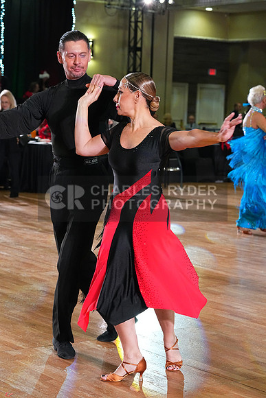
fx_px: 975
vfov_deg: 23.1
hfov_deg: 15.5
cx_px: 133
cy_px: 199
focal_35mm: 88
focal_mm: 88
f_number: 6.3
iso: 6400
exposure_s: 1/320
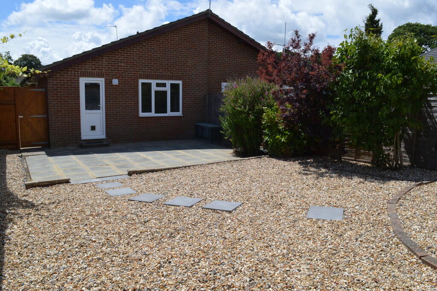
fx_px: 327
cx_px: 218
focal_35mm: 27
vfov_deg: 47.9
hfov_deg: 67.4
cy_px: 146
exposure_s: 1/1000
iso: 800
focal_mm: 18
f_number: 16
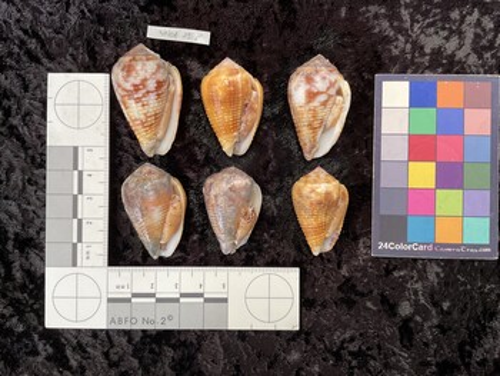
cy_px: 188
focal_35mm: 29
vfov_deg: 48.3
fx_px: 419
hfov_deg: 61.6
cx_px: 250
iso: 64
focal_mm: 3
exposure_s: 1/60
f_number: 1.8
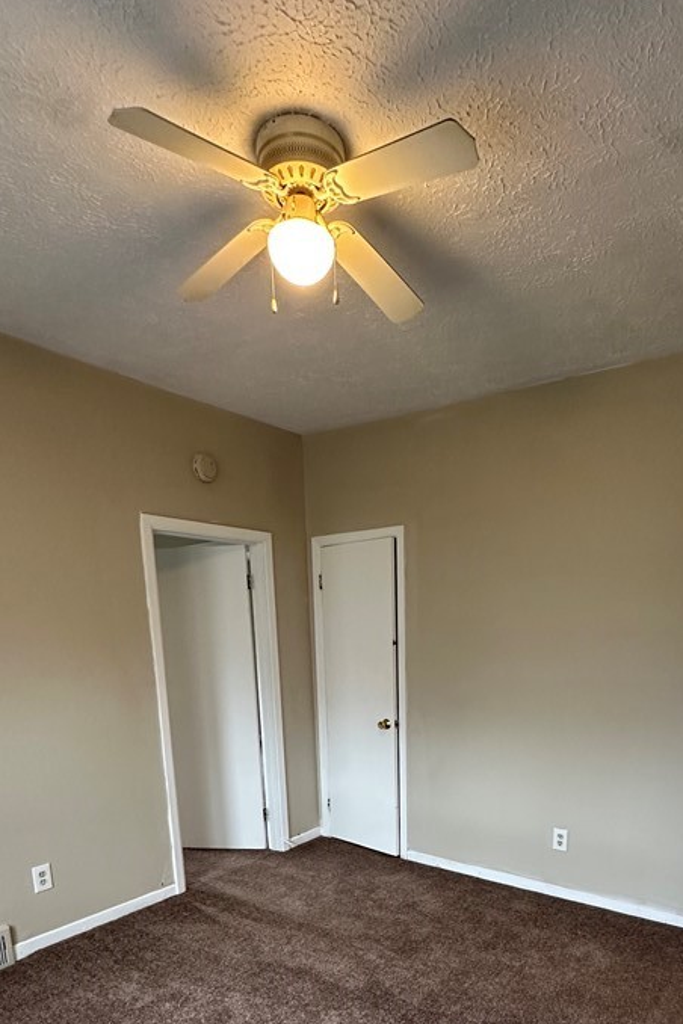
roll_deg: +0.8
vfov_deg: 73.8
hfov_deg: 57.0
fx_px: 626
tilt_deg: -10.4
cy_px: 749
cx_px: 387
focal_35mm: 22
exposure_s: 1/60
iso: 320
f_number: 2.2
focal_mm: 2.22
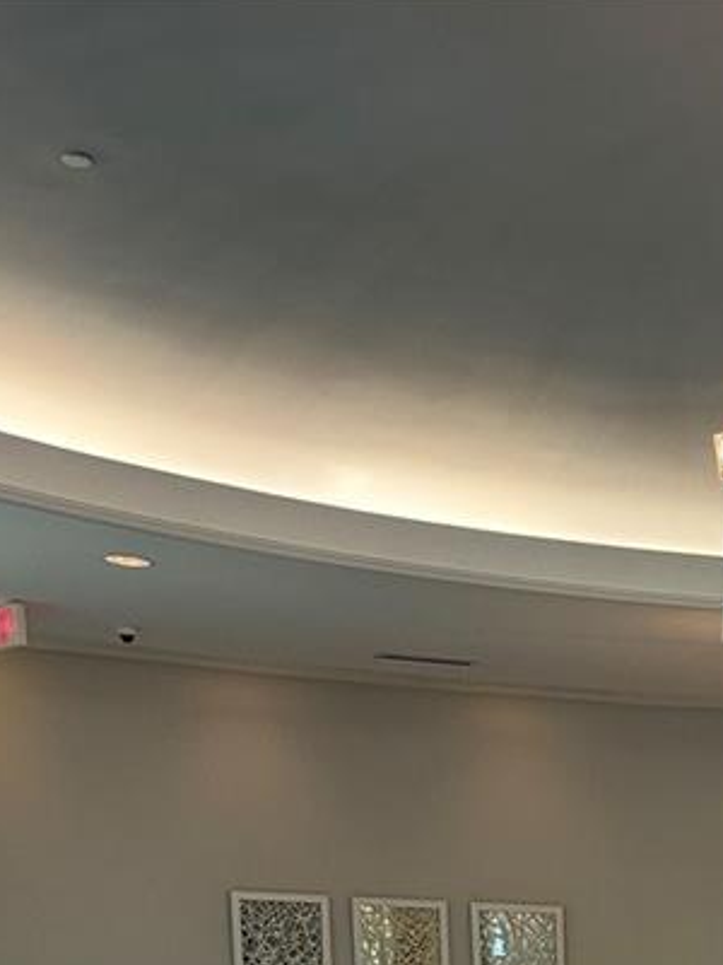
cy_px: 1438
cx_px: 918
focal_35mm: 72
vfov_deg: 22.4
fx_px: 2005
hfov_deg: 19.0
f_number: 1.78
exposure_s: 1/60
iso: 160
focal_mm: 6.86
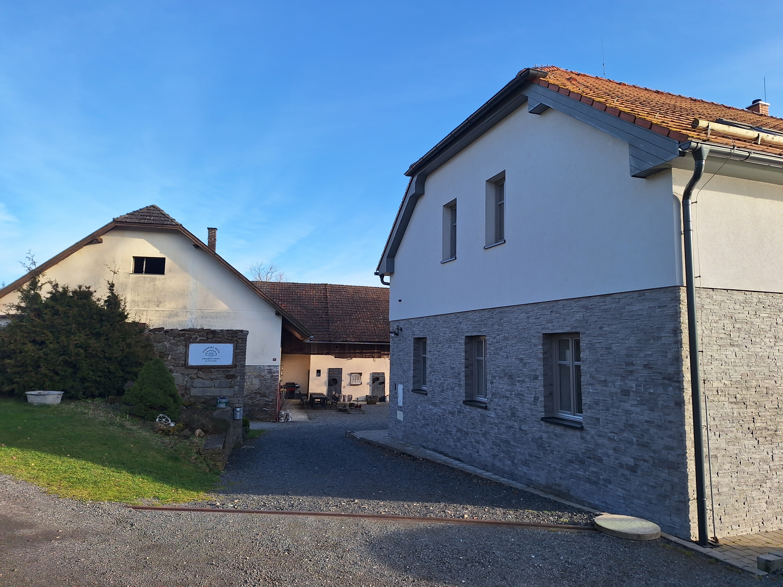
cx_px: 392
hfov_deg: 73.9
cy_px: 294
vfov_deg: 58.9
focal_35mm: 23
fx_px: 520
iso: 40
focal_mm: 5.54
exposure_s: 1/1247
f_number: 1.8
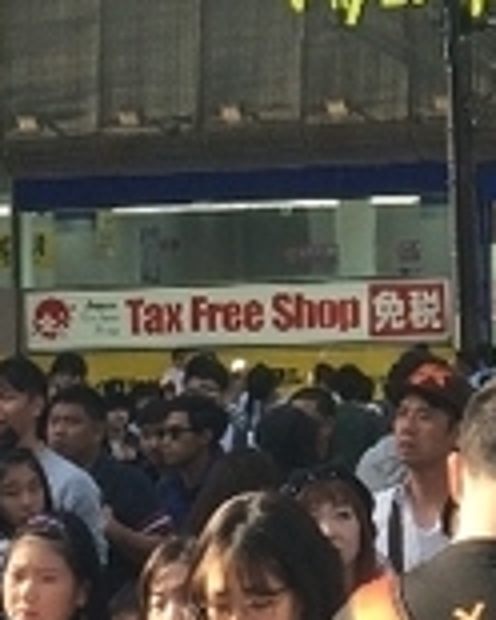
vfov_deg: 13.0
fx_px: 2679
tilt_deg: +4.3
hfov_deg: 10.3
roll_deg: +2.2
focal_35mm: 146
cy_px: 0
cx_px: 660
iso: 32
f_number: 2.2
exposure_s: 1/631
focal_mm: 4.15
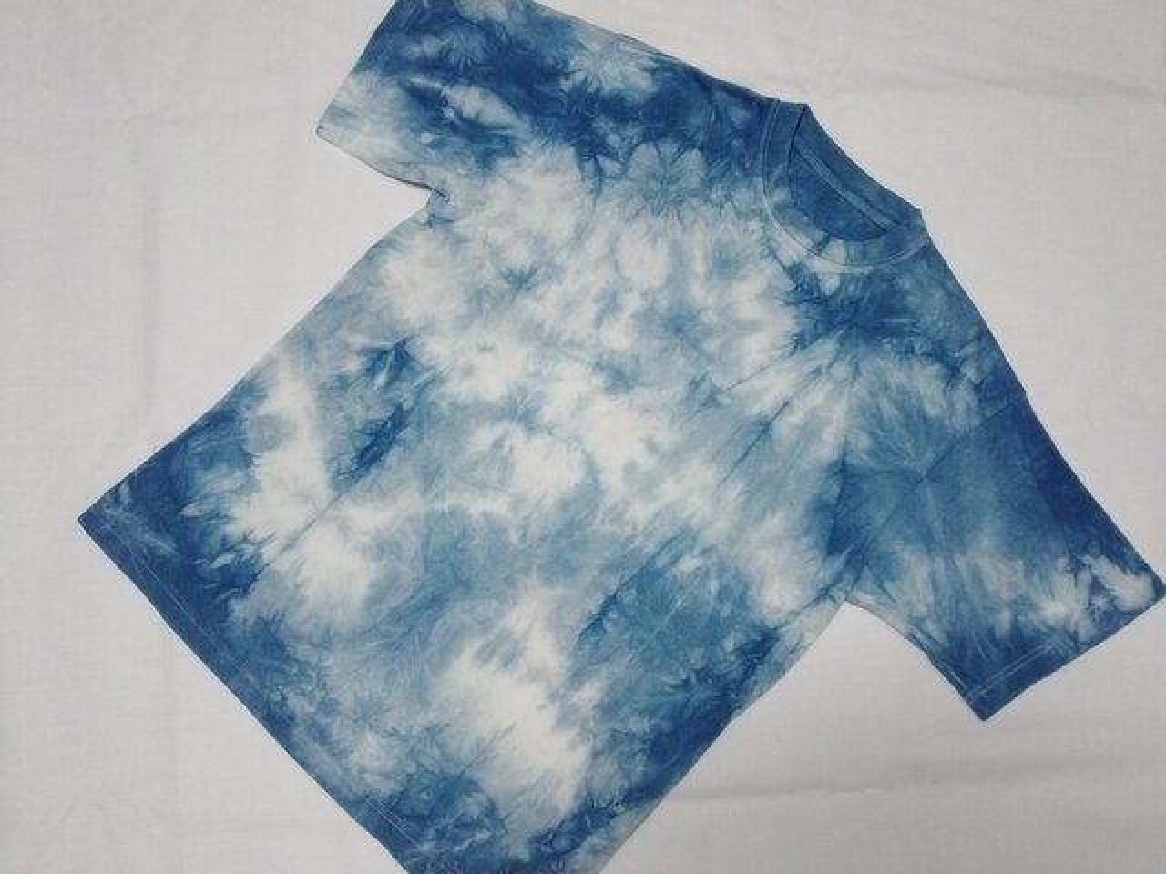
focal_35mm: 27
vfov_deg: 51.4
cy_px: 437
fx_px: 909
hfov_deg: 65.3
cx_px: 583
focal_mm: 3.61
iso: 400
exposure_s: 1/60
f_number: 1.8
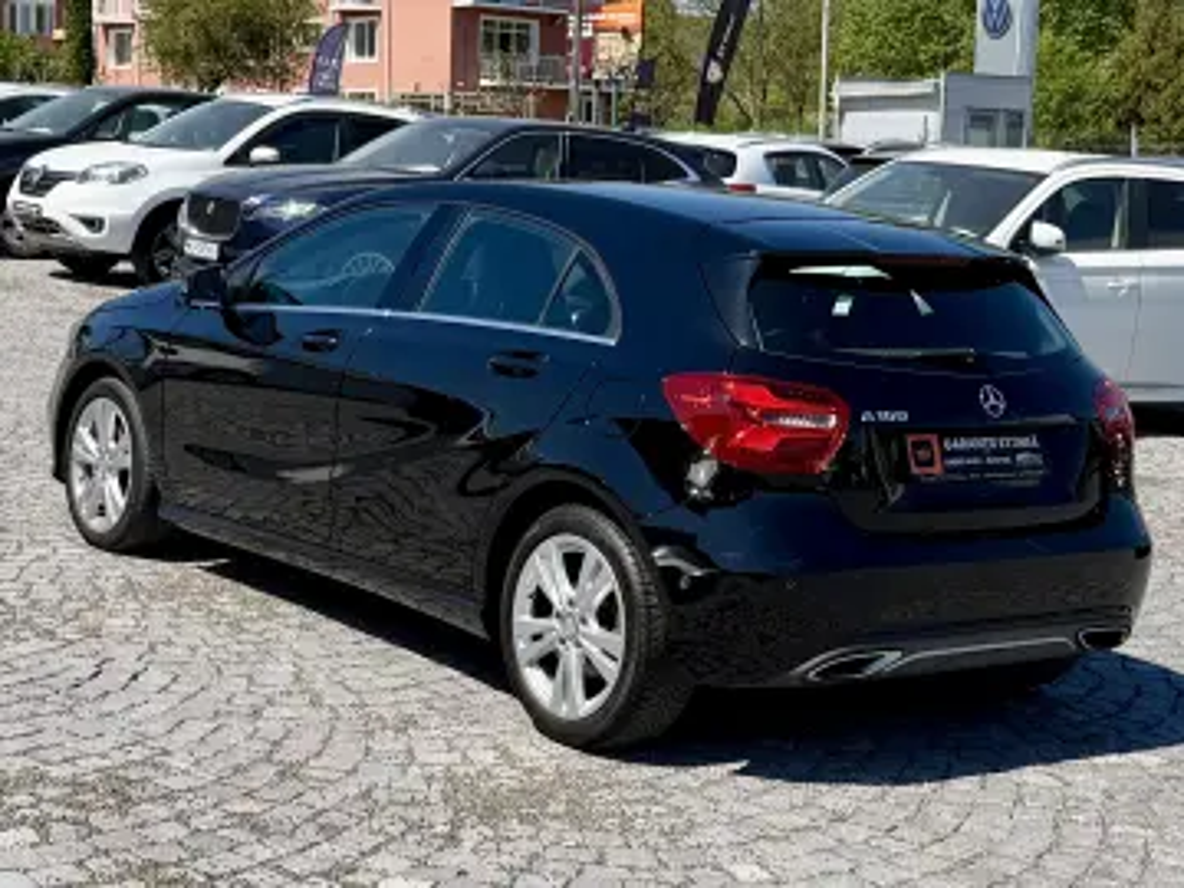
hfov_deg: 71.6
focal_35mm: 24
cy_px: 444
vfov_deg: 56.8
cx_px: 592
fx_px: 821
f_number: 1.78
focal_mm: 6.76
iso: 80
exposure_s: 1/4405
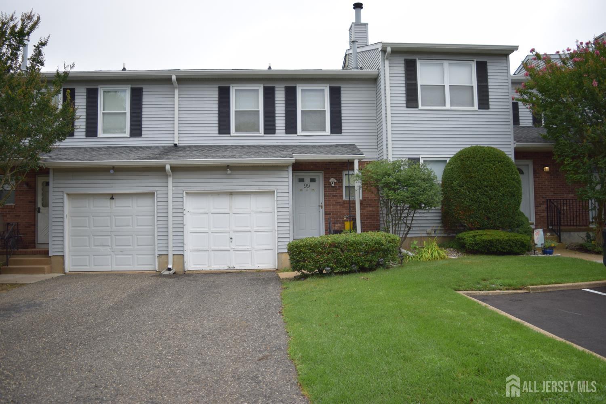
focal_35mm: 27
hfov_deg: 67.4
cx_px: 303
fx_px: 454
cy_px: 202
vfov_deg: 47.9
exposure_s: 1/1250
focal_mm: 18
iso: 200
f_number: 3.5
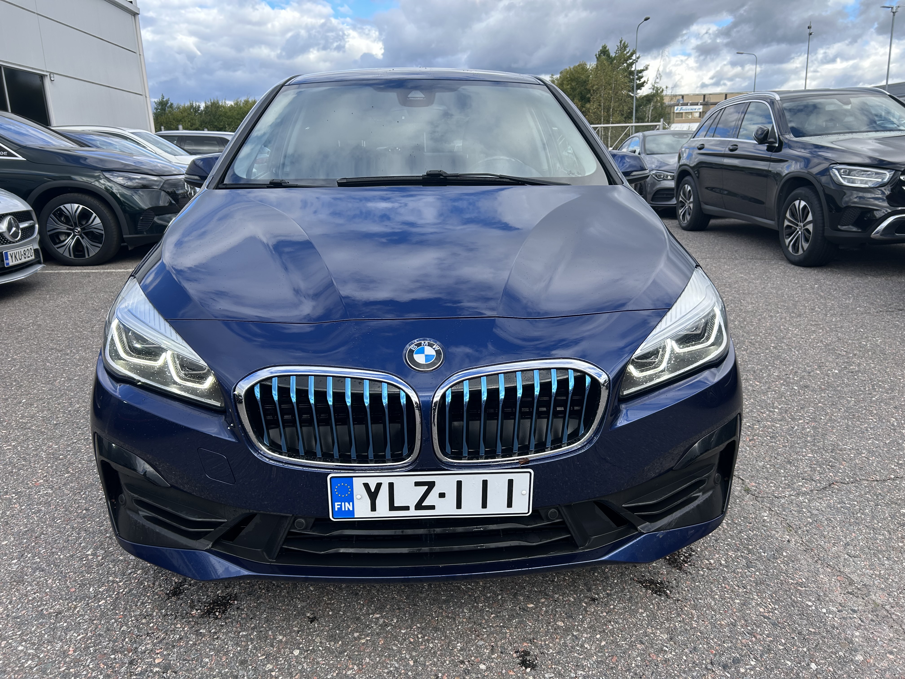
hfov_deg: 67.3
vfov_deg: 53.1
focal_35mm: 26
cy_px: 340
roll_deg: +1.1
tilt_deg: -15.8
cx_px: 452
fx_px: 680
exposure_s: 1/1183
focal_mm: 5.7
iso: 50
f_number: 1.5
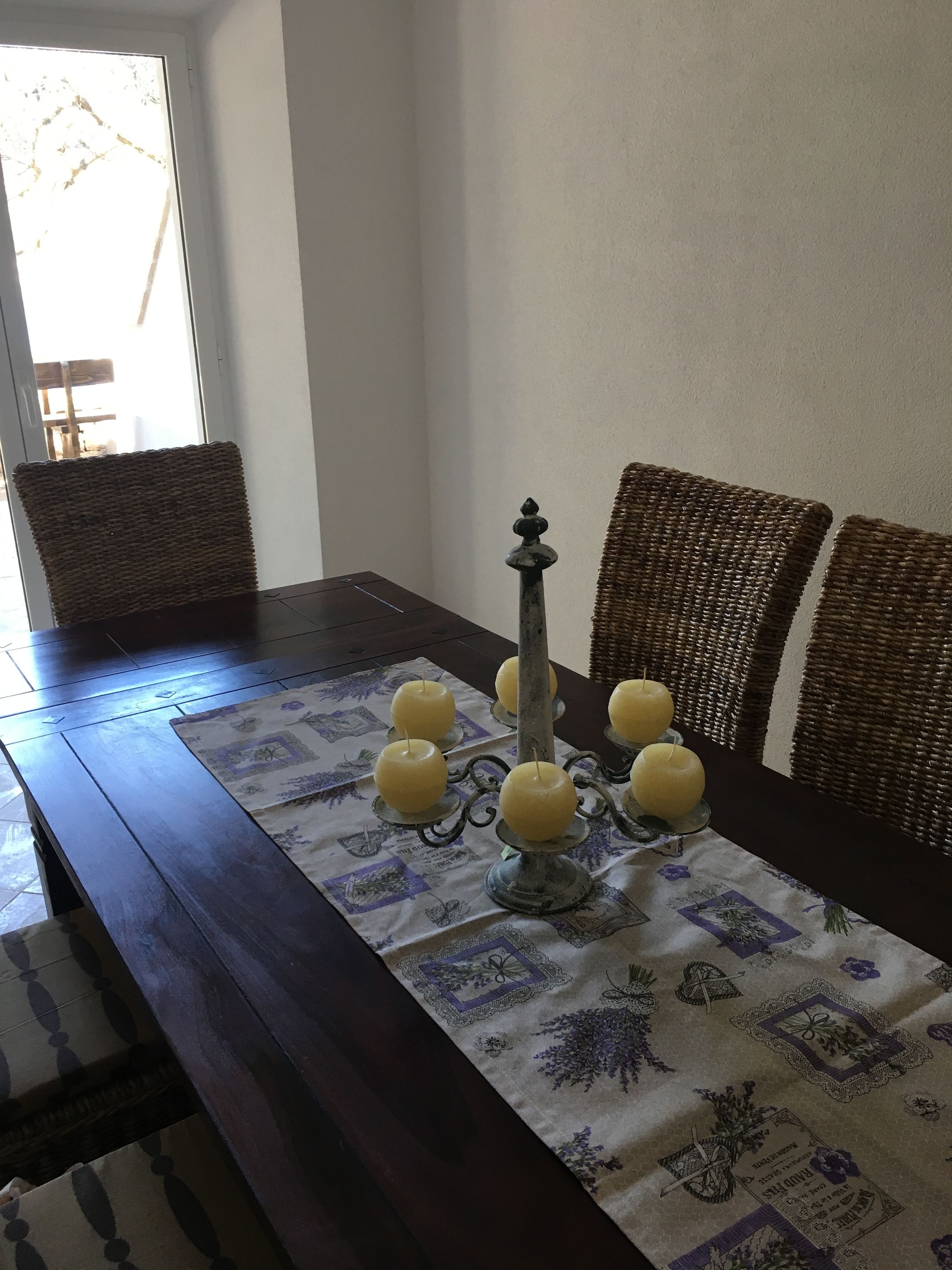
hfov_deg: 48.2
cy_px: 635
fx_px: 1063
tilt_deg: -19.1
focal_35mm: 29
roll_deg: +2.3
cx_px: 476
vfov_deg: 61.7
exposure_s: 1/33
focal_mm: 4.15
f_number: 2.2
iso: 50
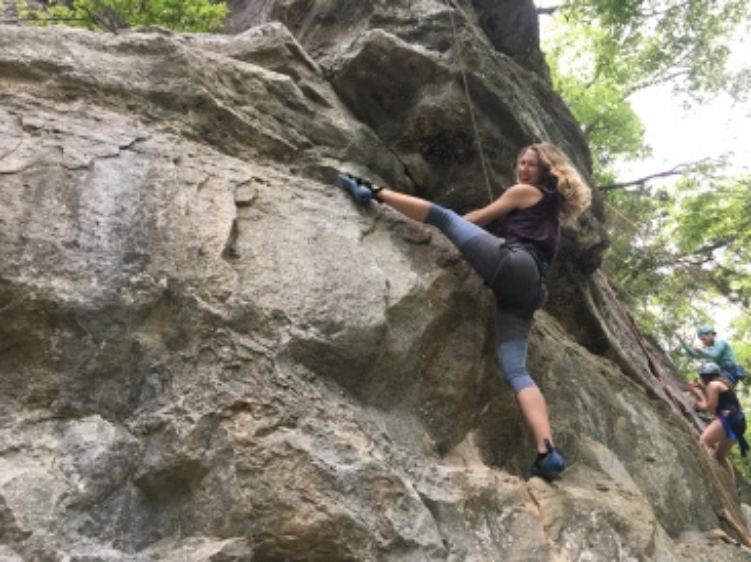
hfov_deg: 61.7
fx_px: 629
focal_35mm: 29
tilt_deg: +40.6
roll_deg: +11.8
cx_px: 376
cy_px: 281
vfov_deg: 48.2
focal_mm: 4.15
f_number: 2.2
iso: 40
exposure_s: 1/30
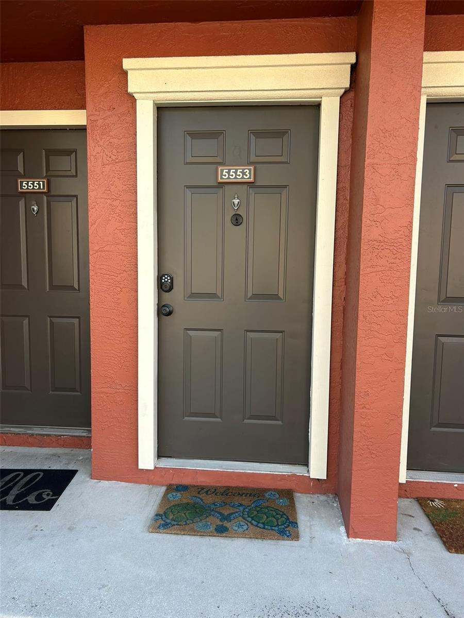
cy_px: 309
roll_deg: -0.6
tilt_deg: -4.2
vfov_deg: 67.3
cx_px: 232
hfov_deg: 53.1
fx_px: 465
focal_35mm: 26
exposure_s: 1/192
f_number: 1.5
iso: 40
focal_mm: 5.7
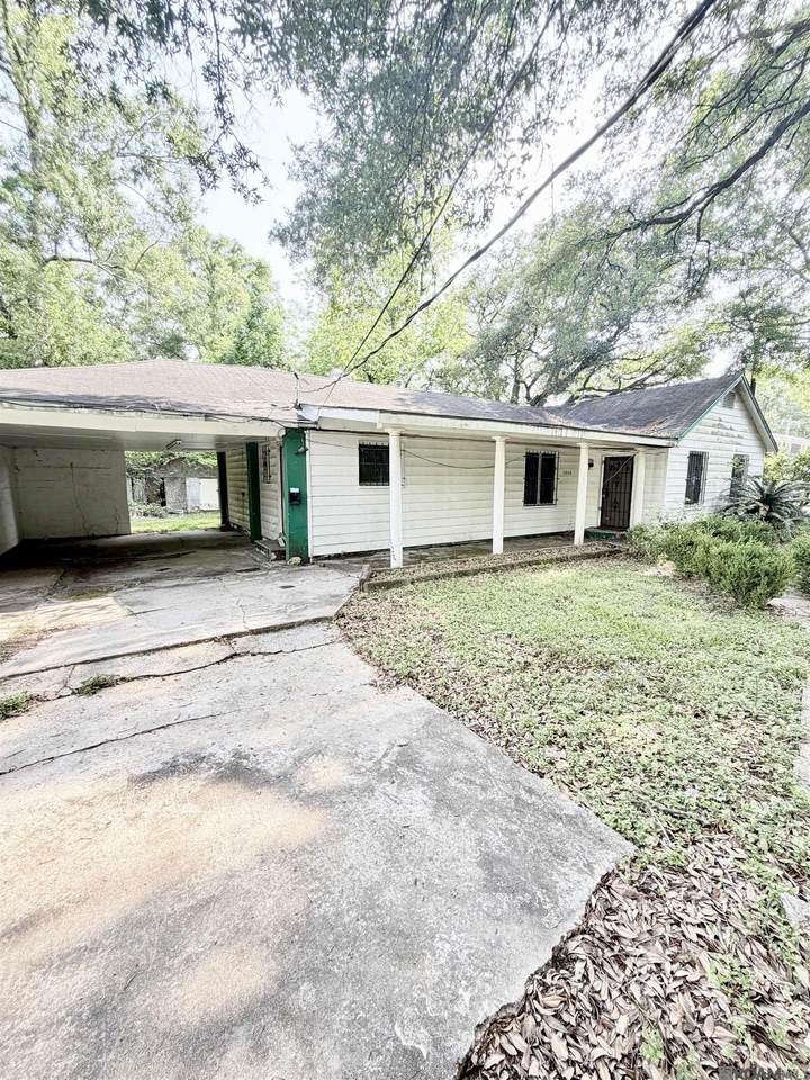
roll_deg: -0.7
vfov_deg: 102.1
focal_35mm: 14
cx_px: 405
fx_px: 437
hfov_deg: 85.7
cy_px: 540
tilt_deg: -8.3
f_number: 2.2
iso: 100
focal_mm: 2.22
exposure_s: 1/121
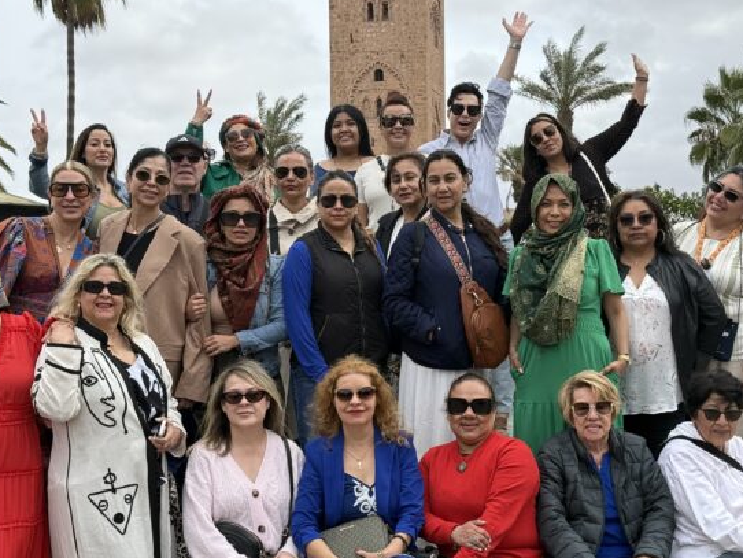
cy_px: 339
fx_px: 1460
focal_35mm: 68
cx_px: 399
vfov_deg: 21.6
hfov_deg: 28.5
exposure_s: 1/2273
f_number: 1.78
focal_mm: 6.76
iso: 80
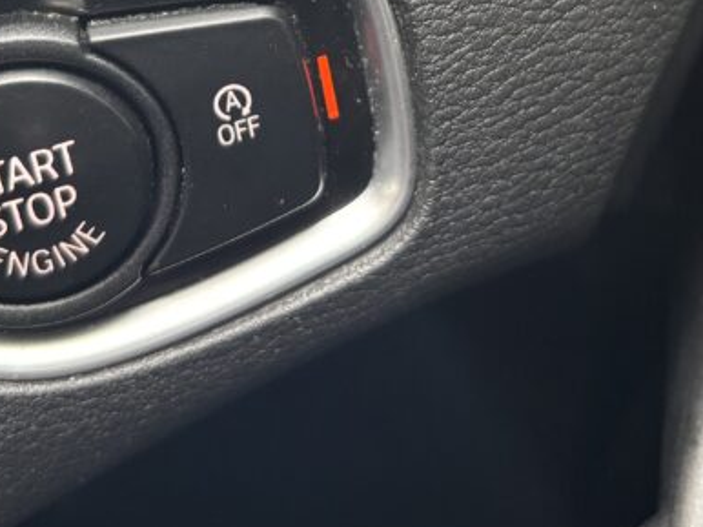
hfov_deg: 28.1
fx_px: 1400
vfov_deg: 19.9
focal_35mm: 69
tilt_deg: -50.8
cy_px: -117
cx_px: 295
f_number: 1.6
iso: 125
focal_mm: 5.96
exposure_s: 1/86
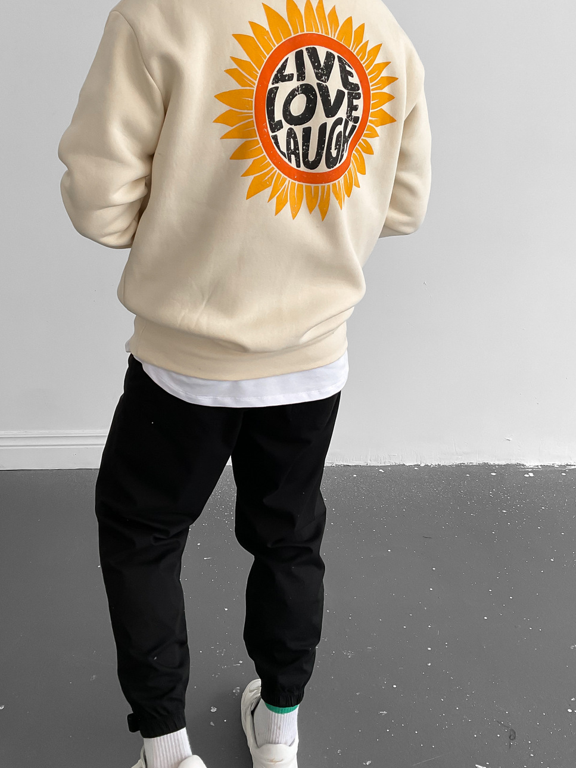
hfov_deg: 39.5
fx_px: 799
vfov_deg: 51.2
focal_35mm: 36
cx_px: 235
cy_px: 329
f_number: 1.8
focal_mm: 3
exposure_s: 1/120
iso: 50
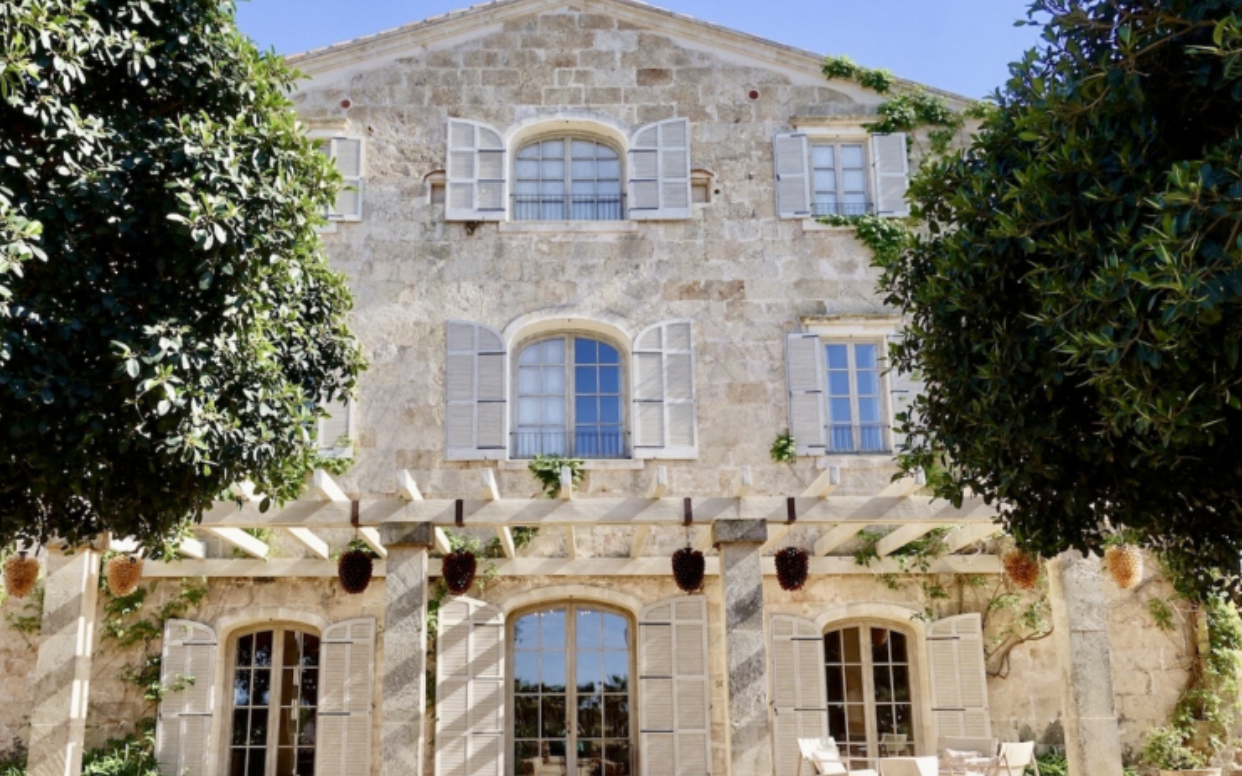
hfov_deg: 56.6
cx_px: 570
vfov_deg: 37.2
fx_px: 1151
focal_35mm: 34
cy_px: 423
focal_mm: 8.8
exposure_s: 1/250
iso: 125
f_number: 5.6
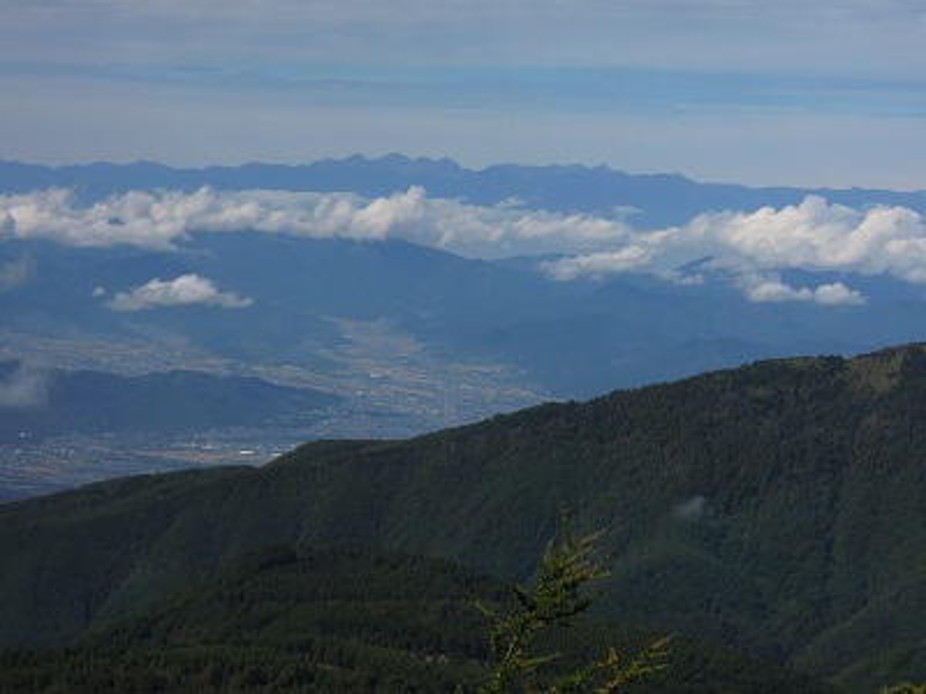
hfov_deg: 19.6
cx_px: 463
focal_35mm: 100
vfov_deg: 14.8
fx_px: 2675
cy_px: 347
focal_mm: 17.9
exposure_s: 1/1600
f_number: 5.5
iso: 160
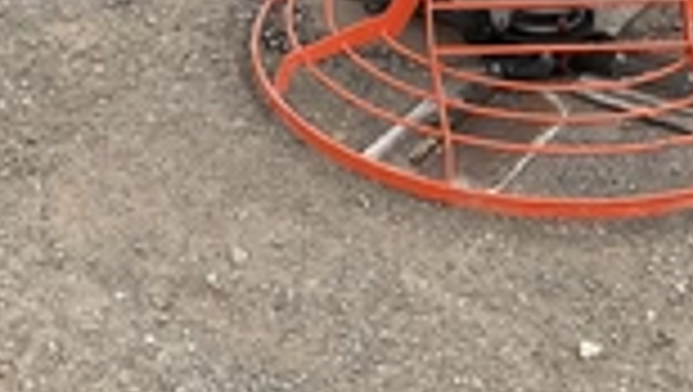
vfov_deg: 13.9
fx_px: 1508
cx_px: 306
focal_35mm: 82
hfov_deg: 25.9
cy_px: -189
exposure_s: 1/1121
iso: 25
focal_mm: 3
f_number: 1.8
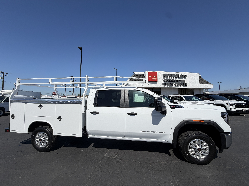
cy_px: 93
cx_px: 124
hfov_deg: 102.1
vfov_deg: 85.7
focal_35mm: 14
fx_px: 101
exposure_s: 1/1745
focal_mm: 2.22
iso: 20
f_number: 2.2
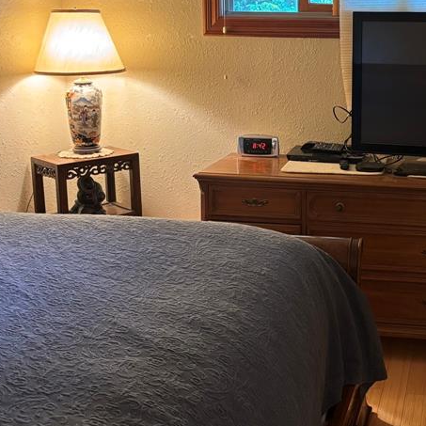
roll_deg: -0.9
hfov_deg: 31.8
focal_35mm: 52
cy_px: 147
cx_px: 347
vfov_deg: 32.5
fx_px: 724
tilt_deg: -11.3
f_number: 1.6
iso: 320
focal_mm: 5.96
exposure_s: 1/60
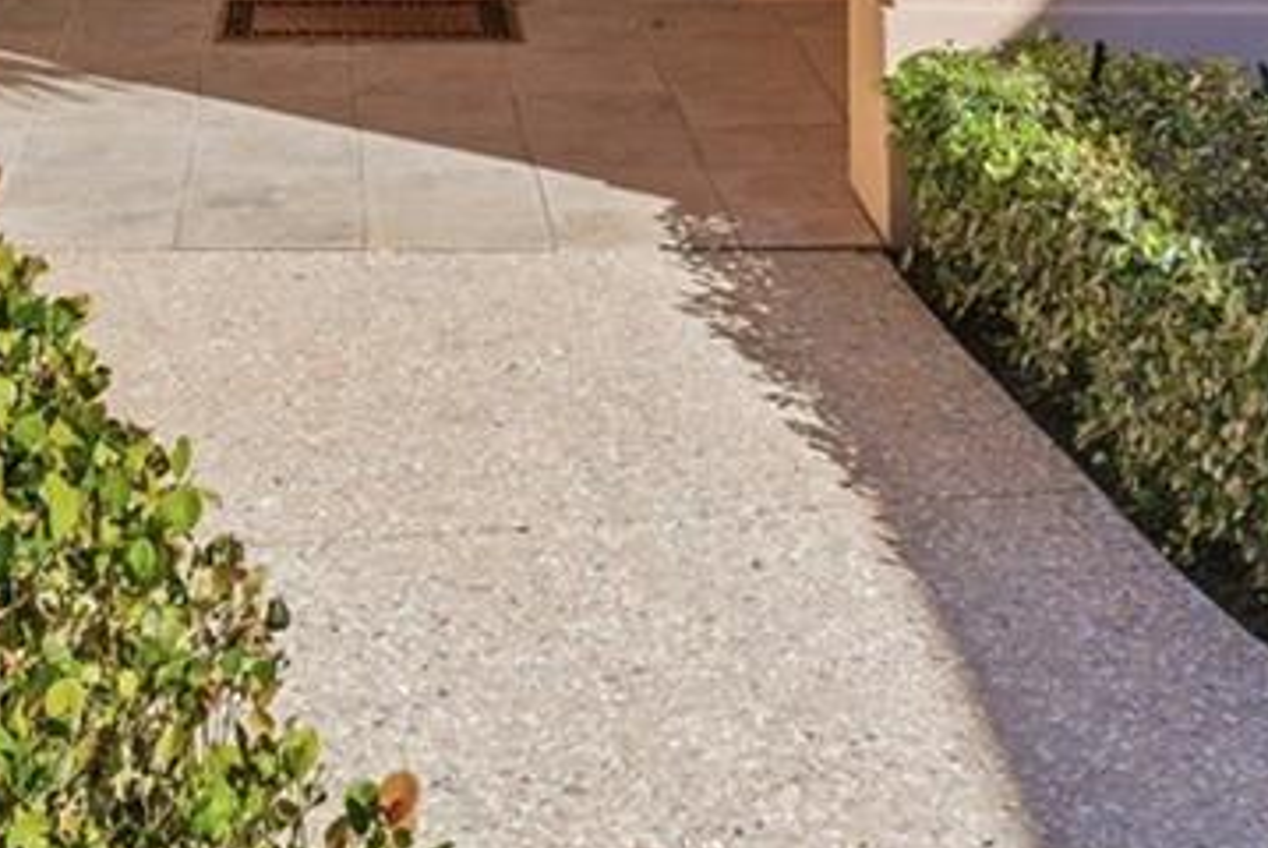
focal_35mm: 98
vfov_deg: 12.9
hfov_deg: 20.7
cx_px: 343
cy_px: -617
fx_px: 3454
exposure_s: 1/8000
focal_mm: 22
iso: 1600
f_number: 8
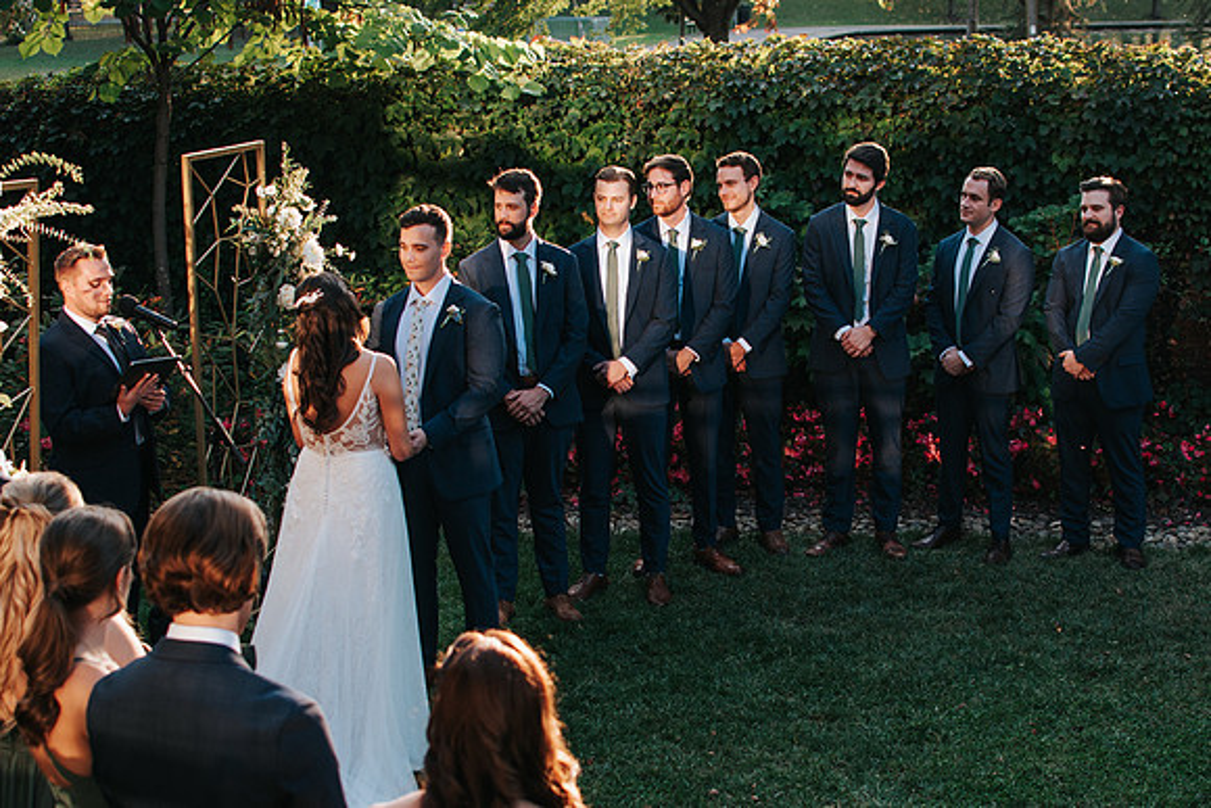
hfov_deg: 32.0
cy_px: 441
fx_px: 2107
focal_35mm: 63
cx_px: 688
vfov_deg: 21.7
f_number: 3.5
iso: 200
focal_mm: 35
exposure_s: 1/250
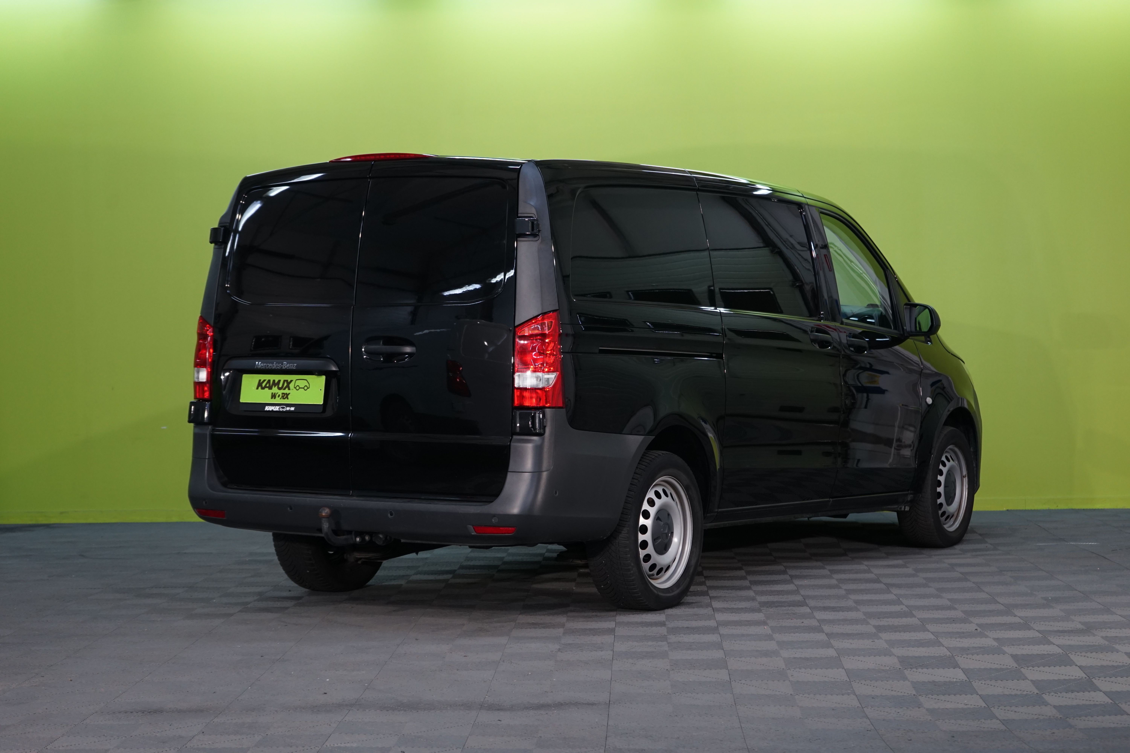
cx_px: 565
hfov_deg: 30.1
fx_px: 2103
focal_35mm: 67
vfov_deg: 20.3
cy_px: 376
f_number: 5.6
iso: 800
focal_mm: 67
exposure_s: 1/40
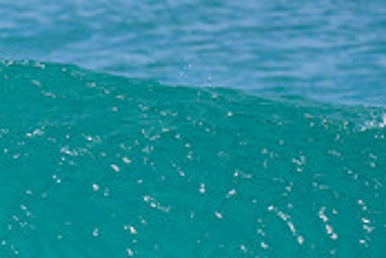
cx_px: -189
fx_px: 39315
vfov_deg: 0.4
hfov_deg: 0.6
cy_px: 266
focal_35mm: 3667
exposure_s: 1/2000
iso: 320
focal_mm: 800
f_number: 6.3
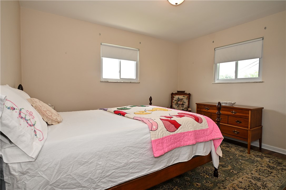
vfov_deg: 61.3
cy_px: 95
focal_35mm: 20
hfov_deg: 83.3
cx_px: 143
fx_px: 161
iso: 200
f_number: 4.5
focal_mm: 13.5
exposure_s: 1/80
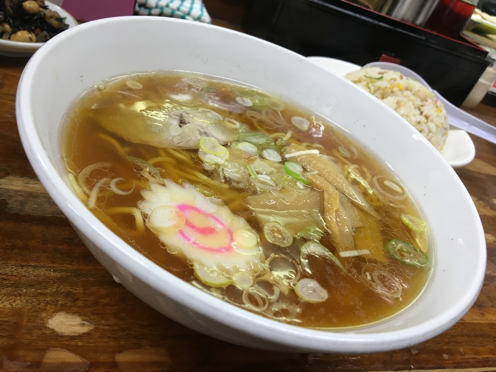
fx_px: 416
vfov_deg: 48.2
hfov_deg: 61.7
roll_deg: -23.3
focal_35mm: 29
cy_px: 186
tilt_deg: -32.7
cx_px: 248
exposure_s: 1/30
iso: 64
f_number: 2.2
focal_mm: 4.15
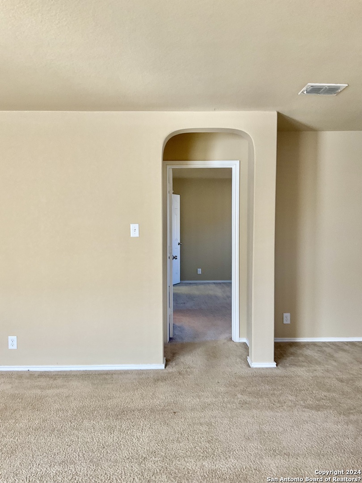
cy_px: 242
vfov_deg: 61.7
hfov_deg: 48.2
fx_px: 404
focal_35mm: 29
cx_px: 181
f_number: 1.8
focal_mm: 3
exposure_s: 1/60
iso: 64
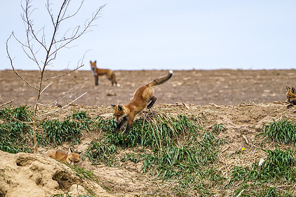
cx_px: 143
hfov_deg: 5.3
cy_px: 129
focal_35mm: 388
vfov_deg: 3.5
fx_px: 3189
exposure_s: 1/2500
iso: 400
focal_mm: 200
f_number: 5.6
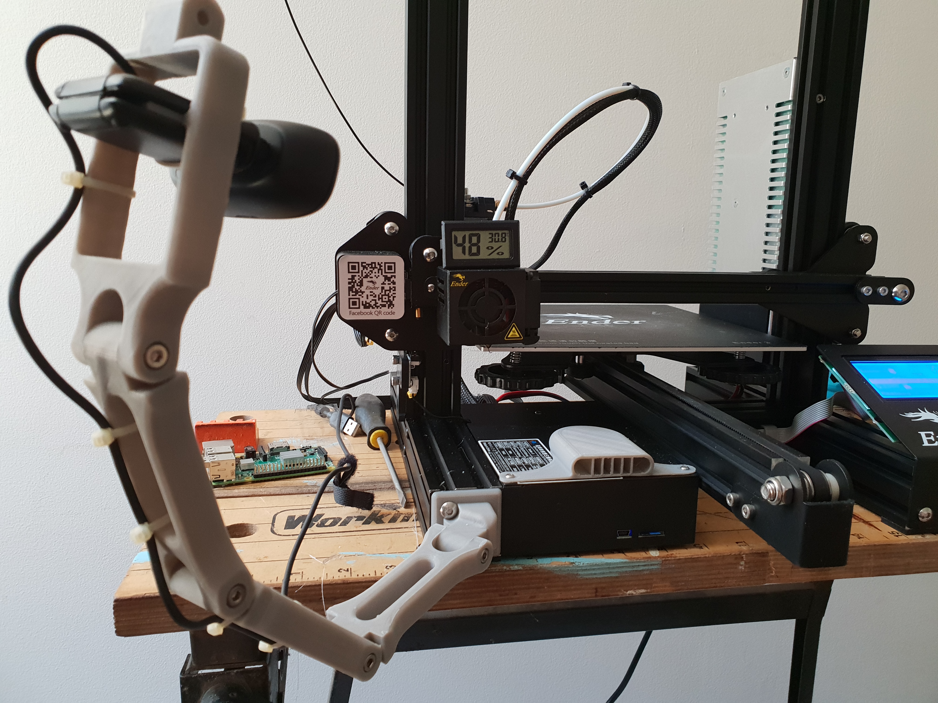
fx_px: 705
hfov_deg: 67.3
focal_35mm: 26
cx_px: 469
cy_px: 352
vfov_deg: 53.1
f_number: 2.4
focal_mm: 4.3
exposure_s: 1/34
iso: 250
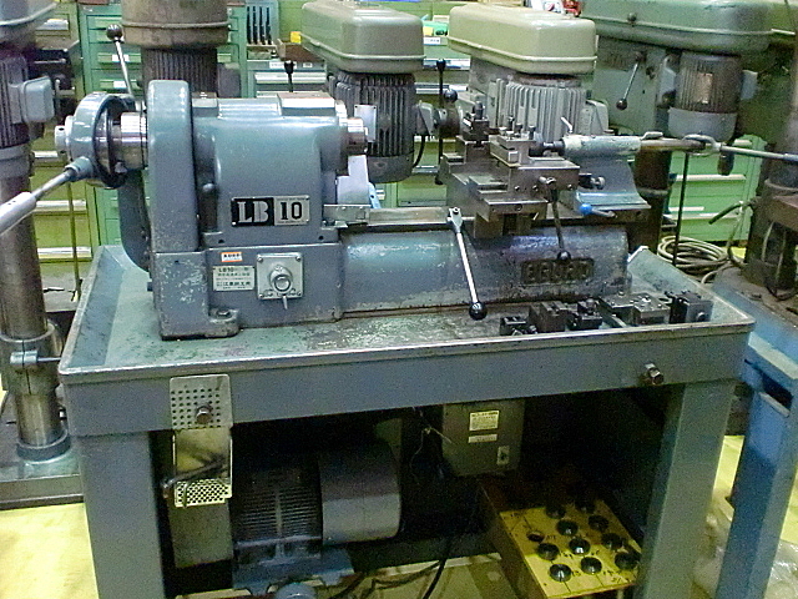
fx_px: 807
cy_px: 300
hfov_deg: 52.6
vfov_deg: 40.7
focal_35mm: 35
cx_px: 399
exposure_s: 1/40
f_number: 3.1
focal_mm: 6.3
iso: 1600
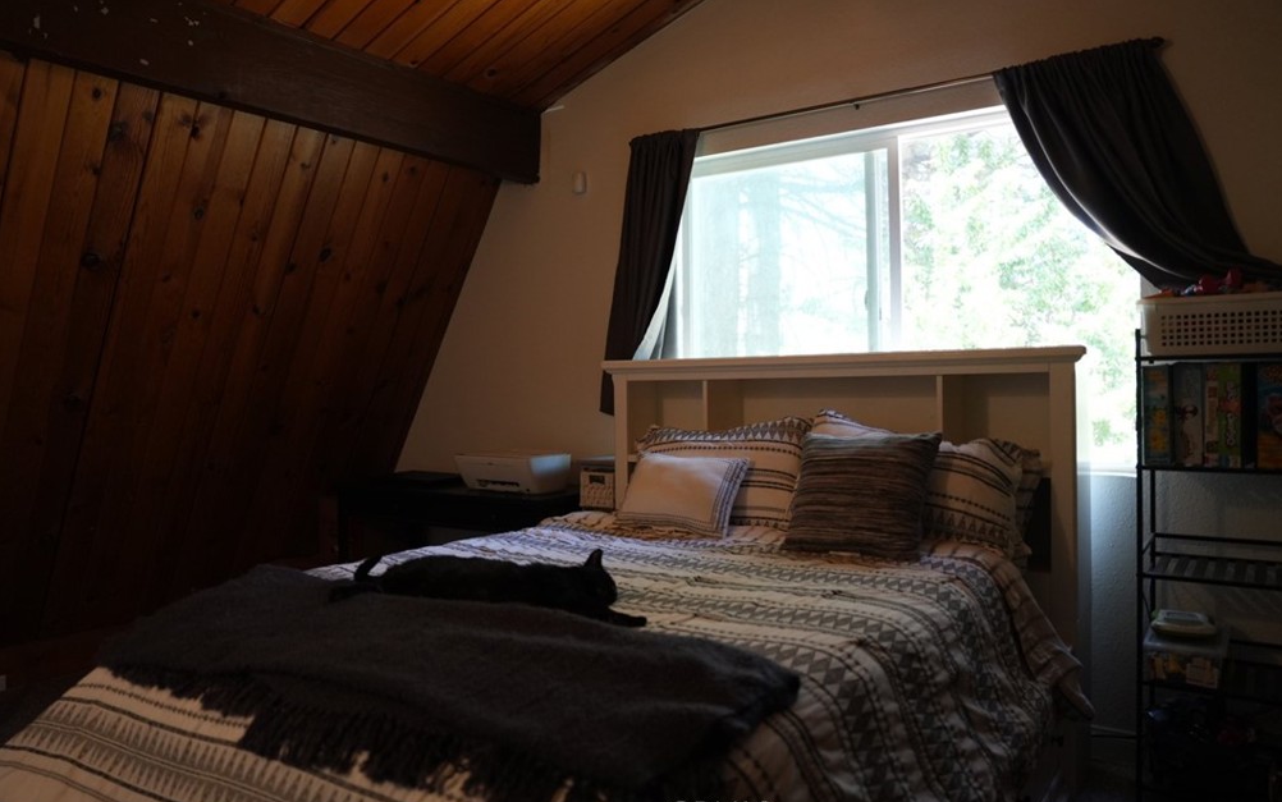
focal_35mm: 25
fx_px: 874
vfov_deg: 49.3
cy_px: 394
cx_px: 633
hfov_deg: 72.5
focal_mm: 24
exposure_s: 1/160
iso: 1600
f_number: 2.8
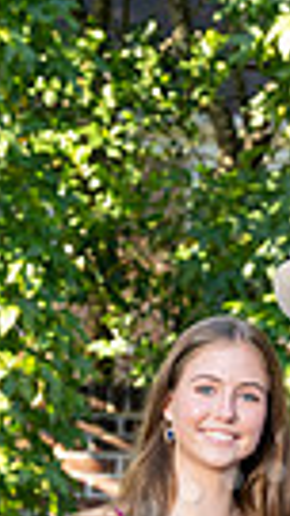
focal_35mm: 276
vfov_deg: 7.7
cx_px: 313
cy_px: 814
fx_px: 3771
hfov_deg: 4.4
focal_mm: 79
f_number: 5
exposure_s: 1/200
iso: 400
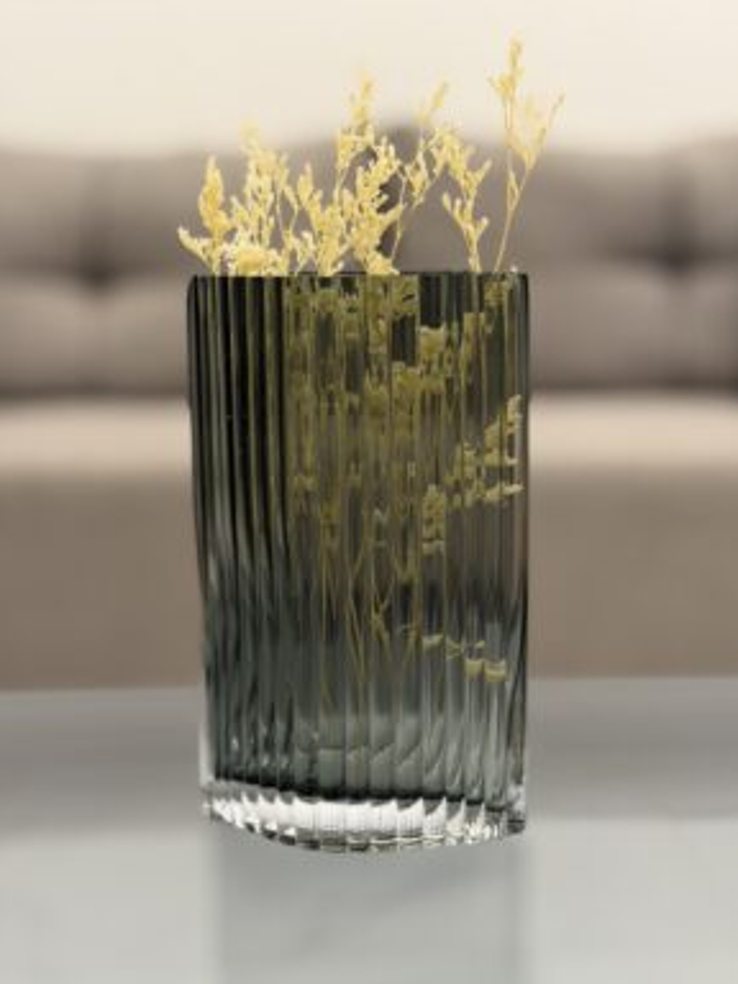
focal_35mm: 50
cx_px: 377
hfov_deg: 29.1
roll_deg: -0.3
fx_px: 1421
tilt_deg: -9.6
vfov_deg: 38.2
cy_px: 497
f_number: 1.78
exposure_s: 1/50
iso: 160
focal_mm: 6.76
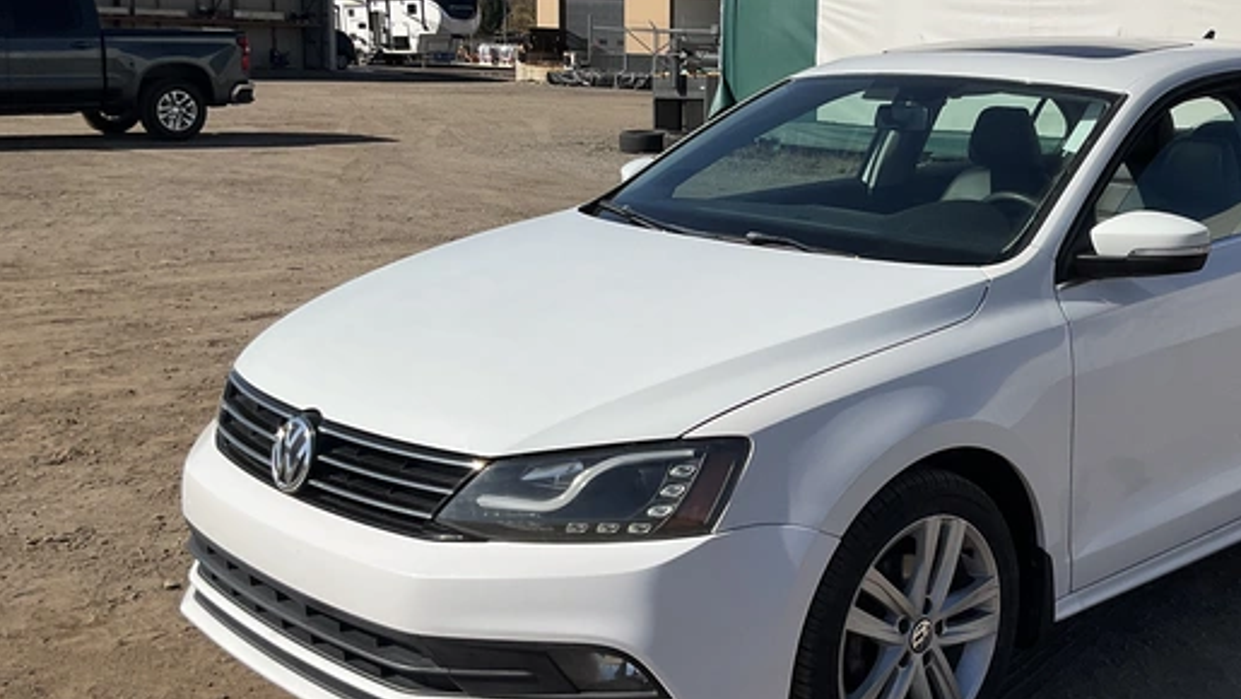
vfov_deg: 26.0
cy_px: 302
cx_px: 843
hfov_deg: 43.8
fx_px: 1514
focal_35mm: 46
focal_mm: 3
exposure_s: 1/4065
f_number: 1.8
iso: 25
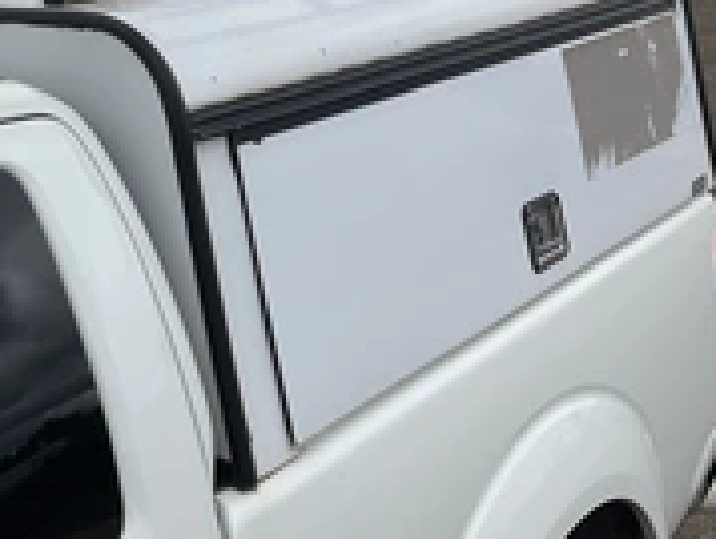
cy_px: 72
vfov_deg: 22.2
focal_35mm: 65
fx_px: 1346
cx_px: 93
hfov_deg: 28.8
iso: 25
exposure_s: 1/2538
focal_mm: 3
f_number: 1.8
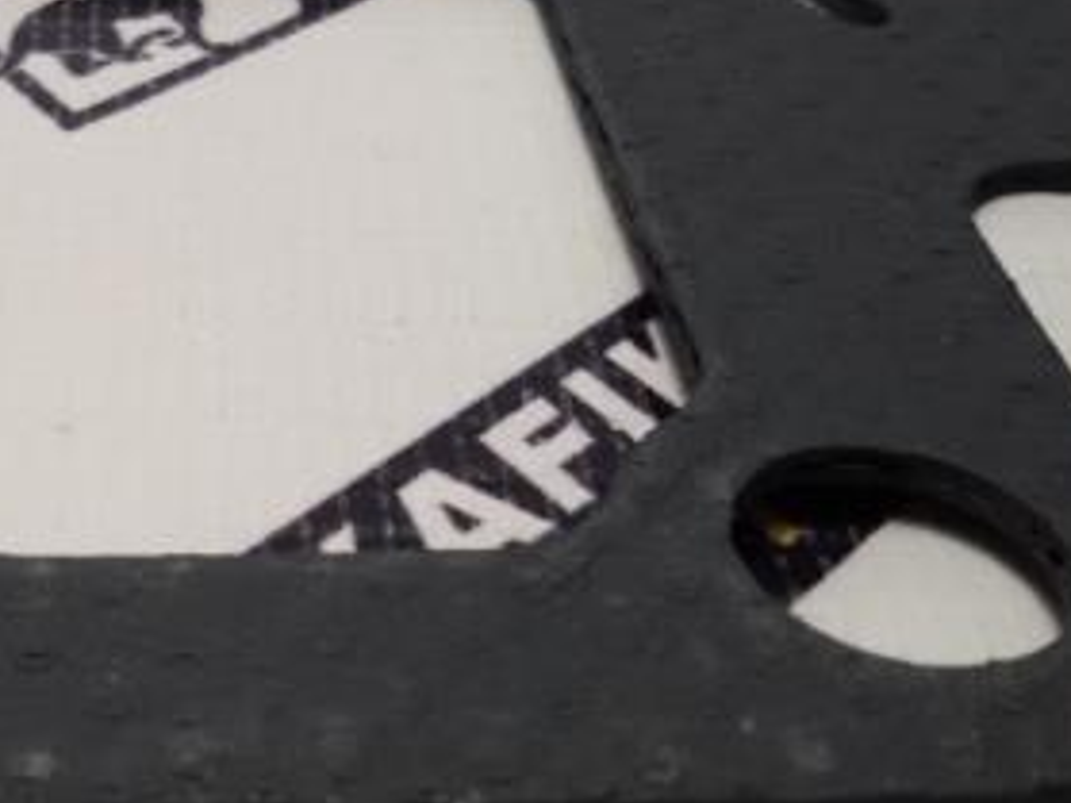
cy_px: 417
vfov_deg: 24.4
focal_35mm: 60
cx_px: 196
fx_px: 1856
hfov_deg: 31.3
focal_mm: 2.93
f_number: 2.4
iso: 40
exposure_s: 1/33
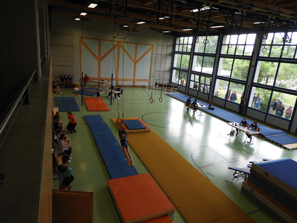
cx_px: 148
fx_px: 206
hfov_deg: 71.6
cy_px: 112
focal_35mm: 24
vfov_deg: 56.8
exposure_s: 1/50
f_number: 3.3
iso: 100
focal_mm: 4.3
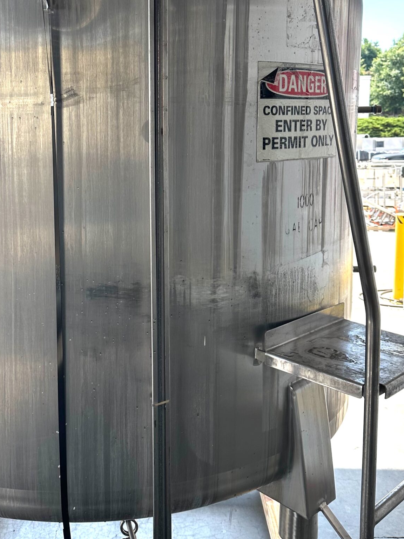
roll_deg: -0.8
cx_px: 164
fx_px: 622
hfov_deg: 35.8
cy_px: 180
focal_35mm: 40
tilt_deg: -2.5
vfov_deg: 46.1
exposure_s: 1/714
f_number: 1.78
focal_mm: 6.86
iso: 80
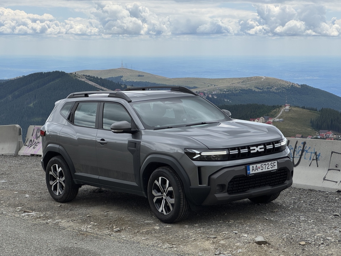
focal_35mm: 77
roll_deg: -0.3
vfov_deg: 19.1
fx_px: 759
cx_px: 170
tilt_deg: -5.1
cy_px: 128
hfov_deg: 25.3
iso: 25
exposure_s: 1/821
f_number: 2.8
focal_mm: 9
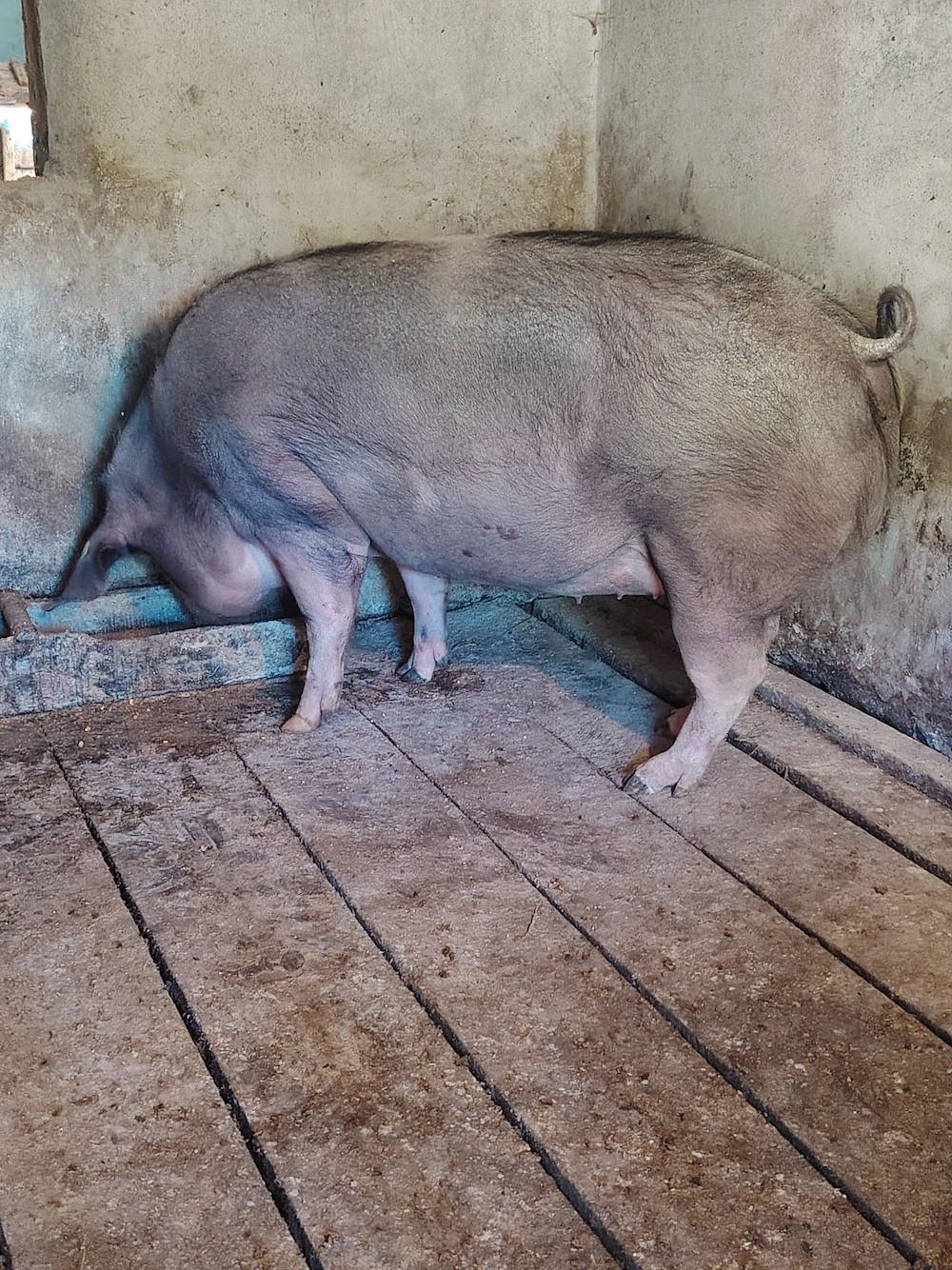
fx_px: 1651
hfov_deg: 32.2
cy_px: 635
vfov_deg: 42.1
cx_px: 476
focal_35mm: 45
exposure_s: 1/20
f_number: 1.75
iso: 4053
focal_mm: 5.25
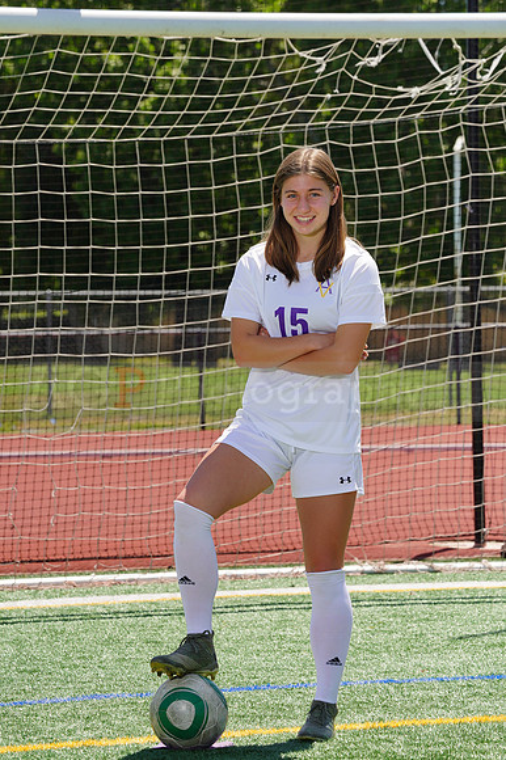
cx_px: 253
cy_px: 380
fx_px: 4538
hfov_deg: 6.4
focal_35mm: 215
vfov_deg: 9.6
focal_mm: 215
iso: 200
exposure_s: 1/250
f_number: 13
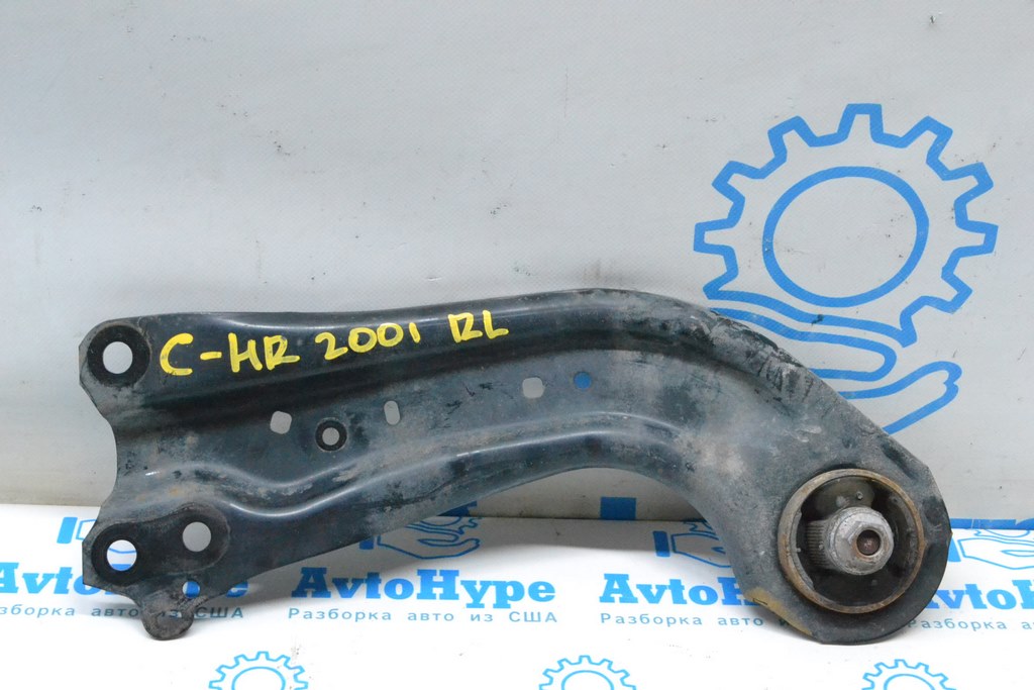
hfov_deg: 35.0
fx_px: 1637
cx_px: 517
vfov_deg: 23.8
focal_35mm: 57
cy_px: 345
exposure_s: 1/100
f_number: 11
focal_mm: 38
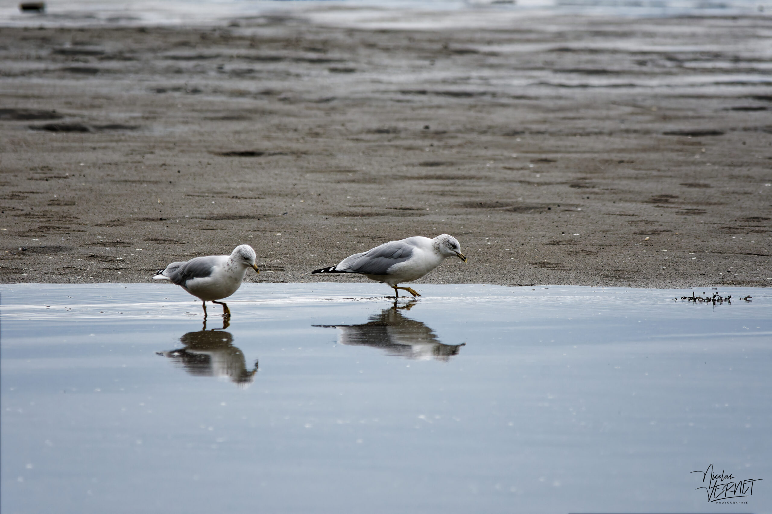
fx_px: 16080
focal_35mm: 750
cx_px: 386
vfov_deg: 1.8
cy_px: 257
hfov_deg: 2.8
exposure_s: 1/1000
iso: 640
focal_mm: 500
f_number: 8
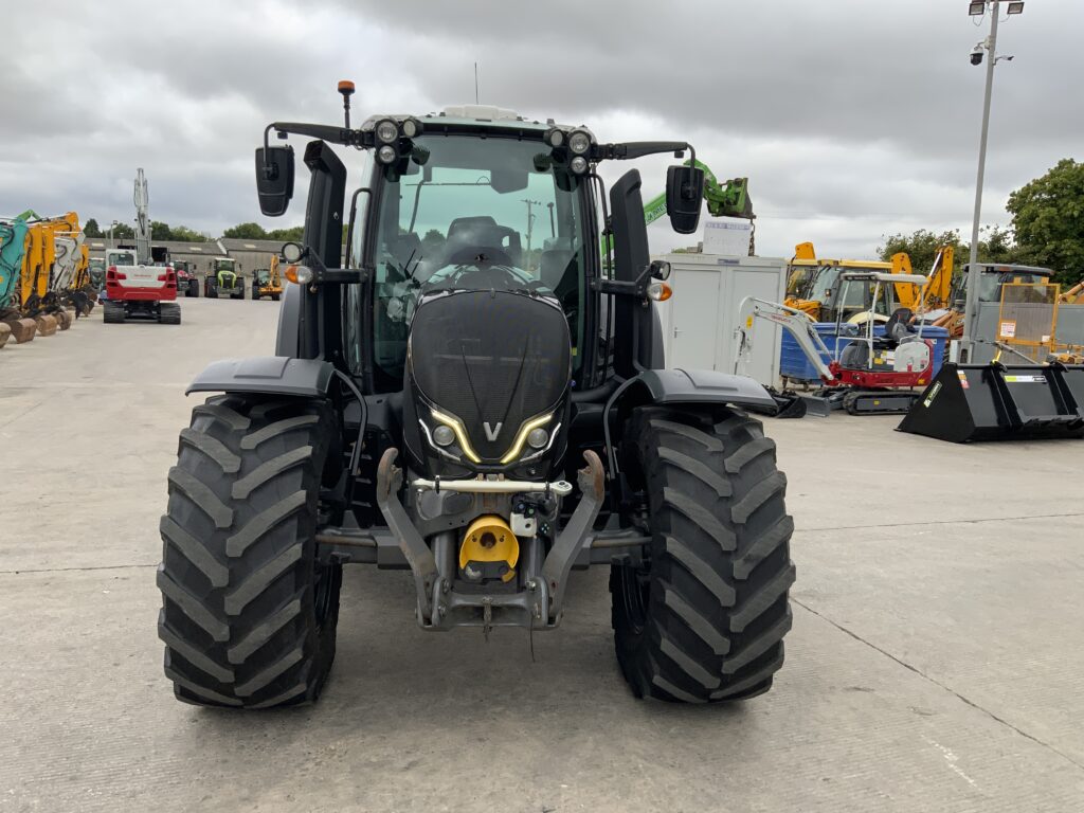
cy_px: 406
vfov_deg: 48.2
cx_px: 542
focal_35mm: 29
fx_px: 908
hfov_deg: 61.7
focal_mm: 3
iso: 16
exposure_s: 1/709
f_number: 1.8
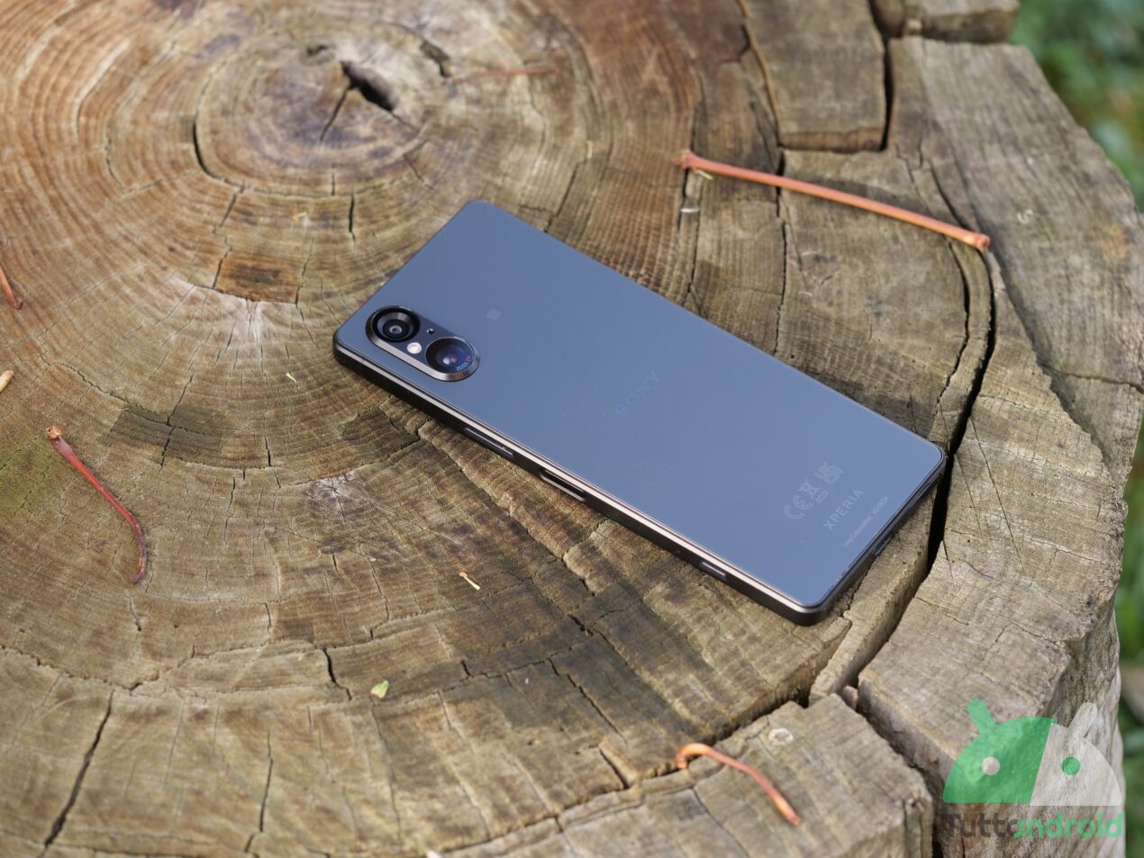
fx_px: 3967
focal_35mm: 120
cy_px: 429
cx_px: 572
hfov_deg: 16.4
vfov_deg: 12.4
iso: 200
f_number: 3.2
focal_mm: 60
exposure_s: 1/160
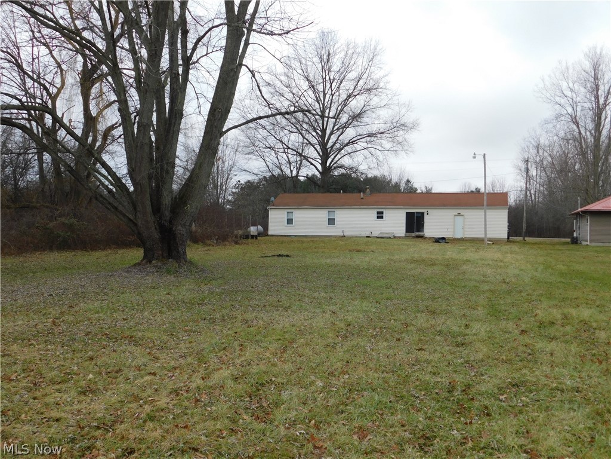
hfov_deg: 51.4
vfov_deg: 39.7
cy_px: 230
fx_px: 635
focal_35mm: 36
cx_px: 306
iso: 125
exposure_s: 1/400
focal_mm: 6.3
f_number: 3.5
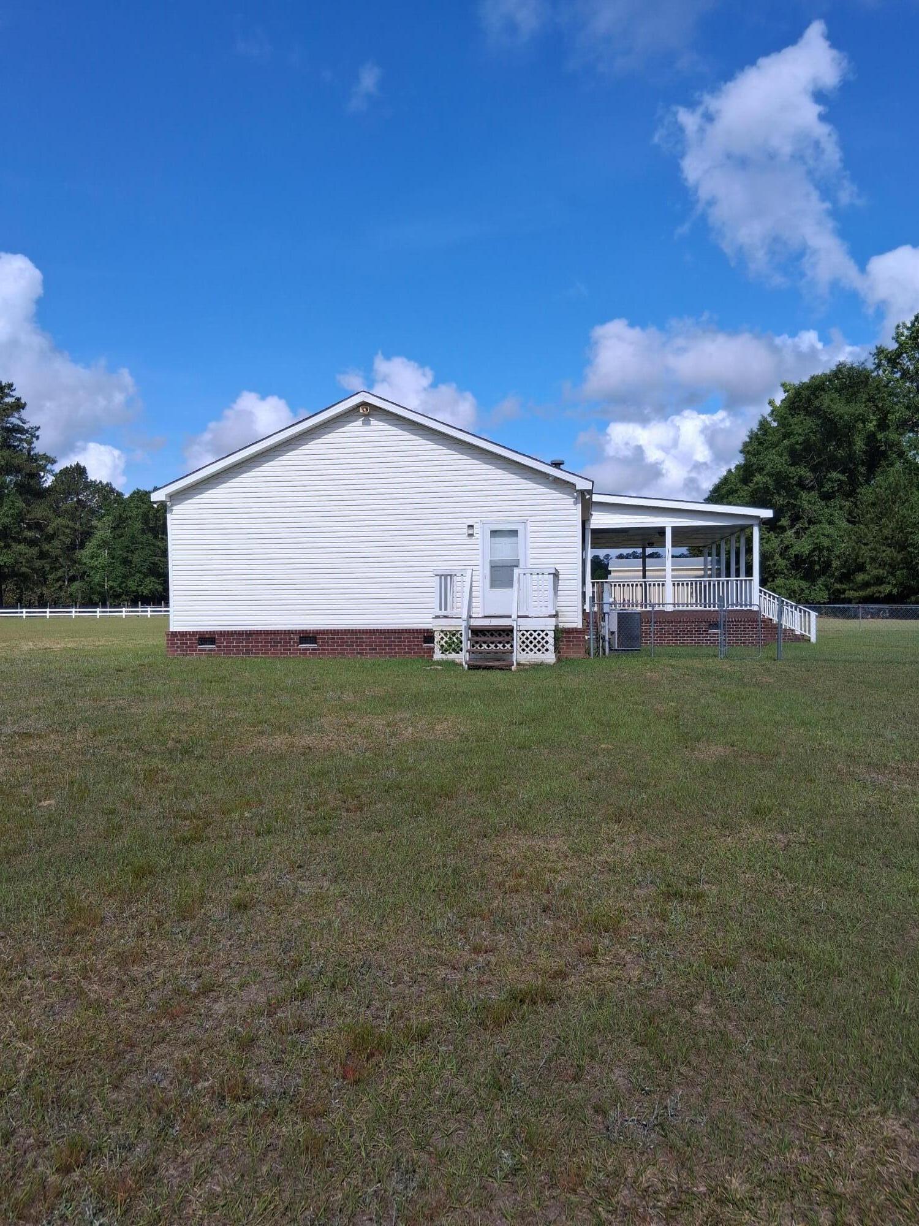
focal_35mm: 26
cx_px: 460
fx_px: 920
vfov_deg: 67.3
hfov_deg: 53.1
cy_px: 613
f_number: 1.8
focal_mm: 3.98
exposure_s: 1/852
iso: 25
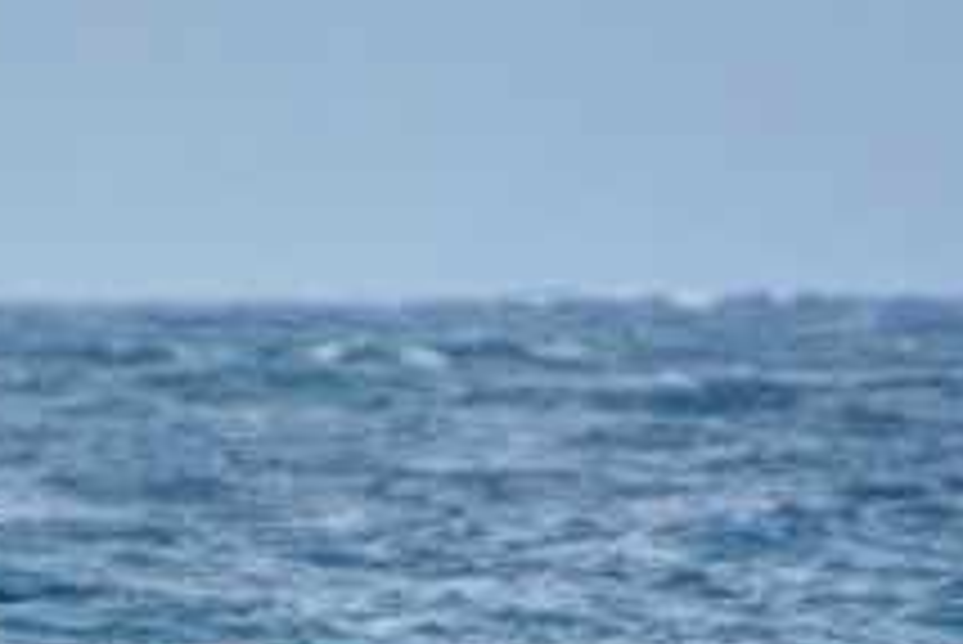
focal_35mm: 1669
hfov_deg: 1.2
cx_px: 158
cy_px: 862
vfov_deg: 0.8
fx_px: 44674
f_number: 5.6
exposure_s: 1/1600
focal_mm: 400
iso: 800
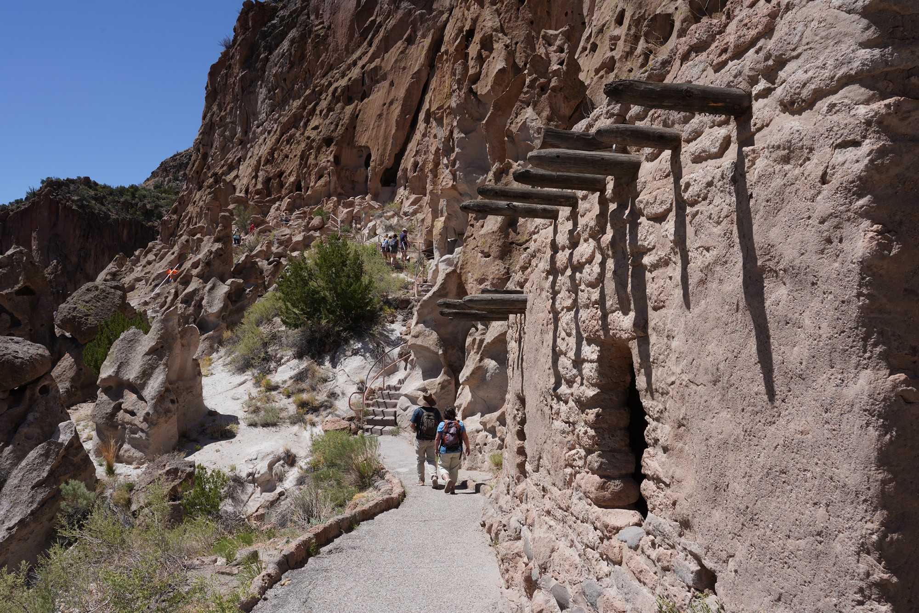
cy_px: 306
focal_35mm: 28
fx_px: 715
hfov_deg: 65.5
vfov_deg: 46.4
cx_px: 460
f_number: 16
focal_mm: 28
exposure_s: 1/100
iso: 100
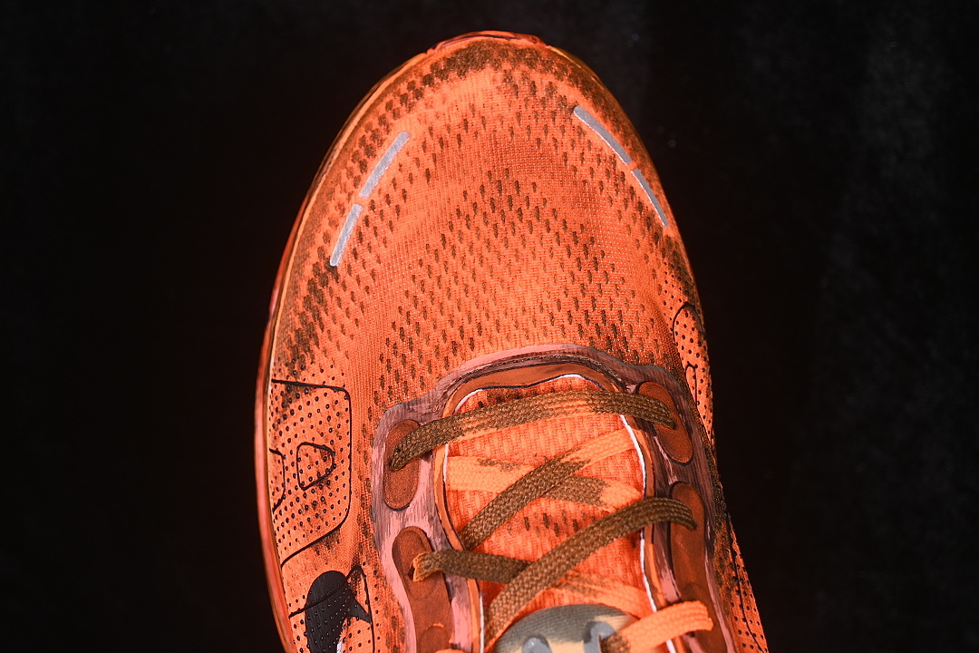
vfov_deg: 18.2
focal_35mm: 75
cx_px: 490
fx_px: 2039
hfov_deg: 27.0
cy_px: 326
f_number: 7.1
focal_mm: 50
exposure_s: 1/80
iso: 160
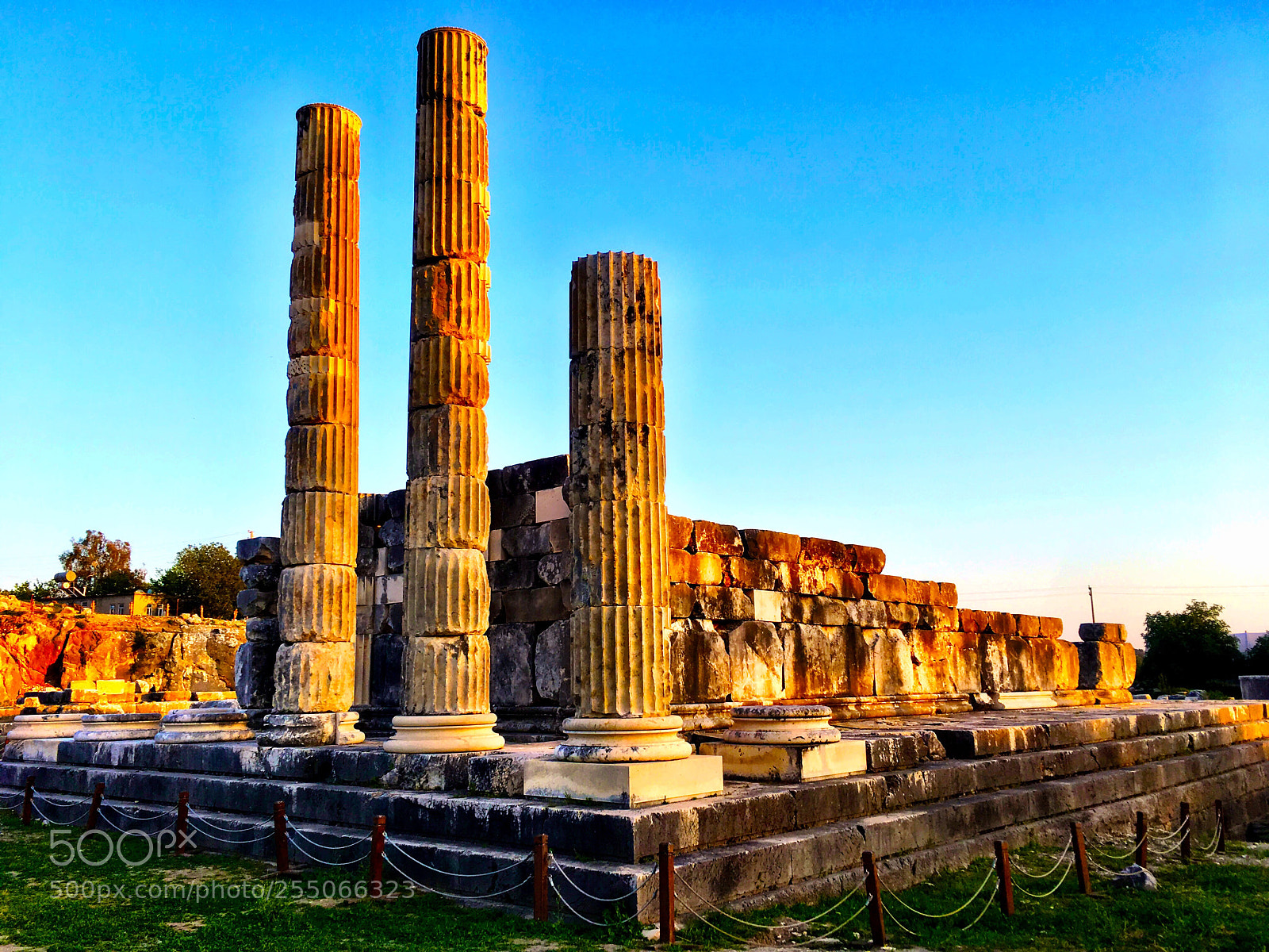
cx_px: 634
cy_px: 476
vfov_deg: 48.2
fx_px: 1063
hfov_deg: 61.7
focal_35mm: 29
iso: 25
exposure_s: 1/354
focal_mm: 4.15
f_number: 2.2
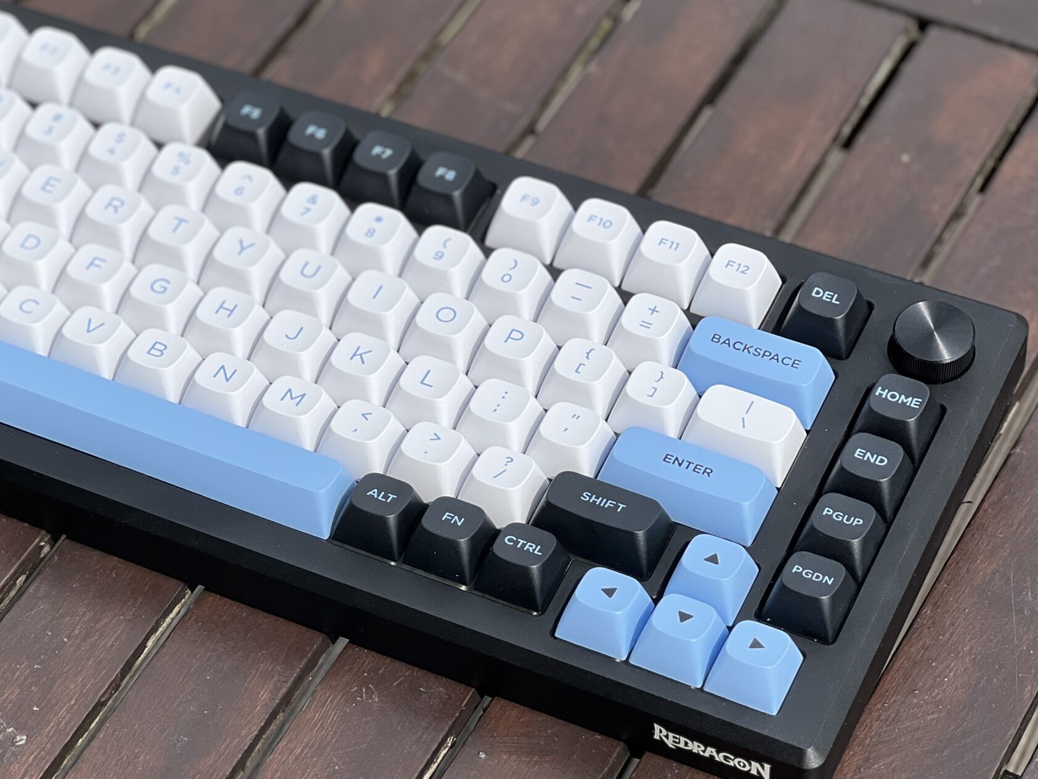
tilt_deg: -49.0
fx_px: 3509
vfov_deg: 12.7
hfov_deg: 16.8
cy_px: 406
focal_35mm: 117
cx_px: 346
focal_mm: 9
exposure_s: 1/1340
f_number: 2.8
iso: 32
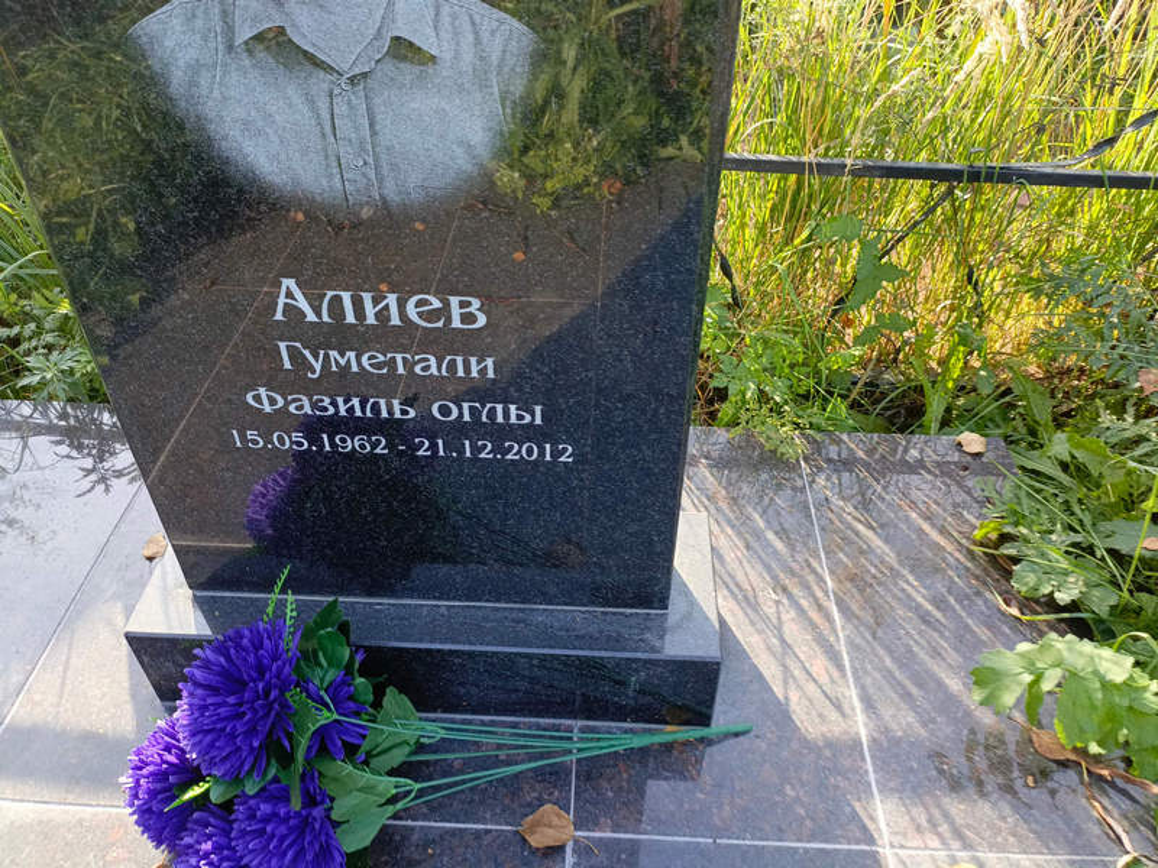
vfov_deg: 54.9
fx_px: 836
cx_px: 579
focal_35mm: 25
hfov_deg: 69.4
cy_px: 434
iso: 112
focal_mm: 4.76
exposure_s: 1/135
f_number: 1.69
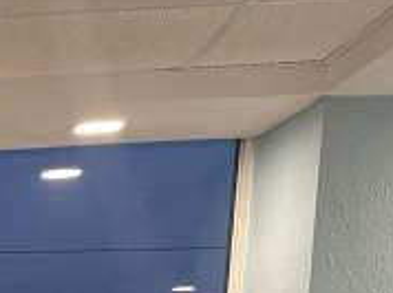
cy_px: 650
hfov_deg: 13.7
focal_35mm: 117
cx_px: -446
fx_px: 1327
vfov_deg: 11.1
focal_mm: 5.96
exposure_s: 1/60
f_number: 1.6
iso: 160
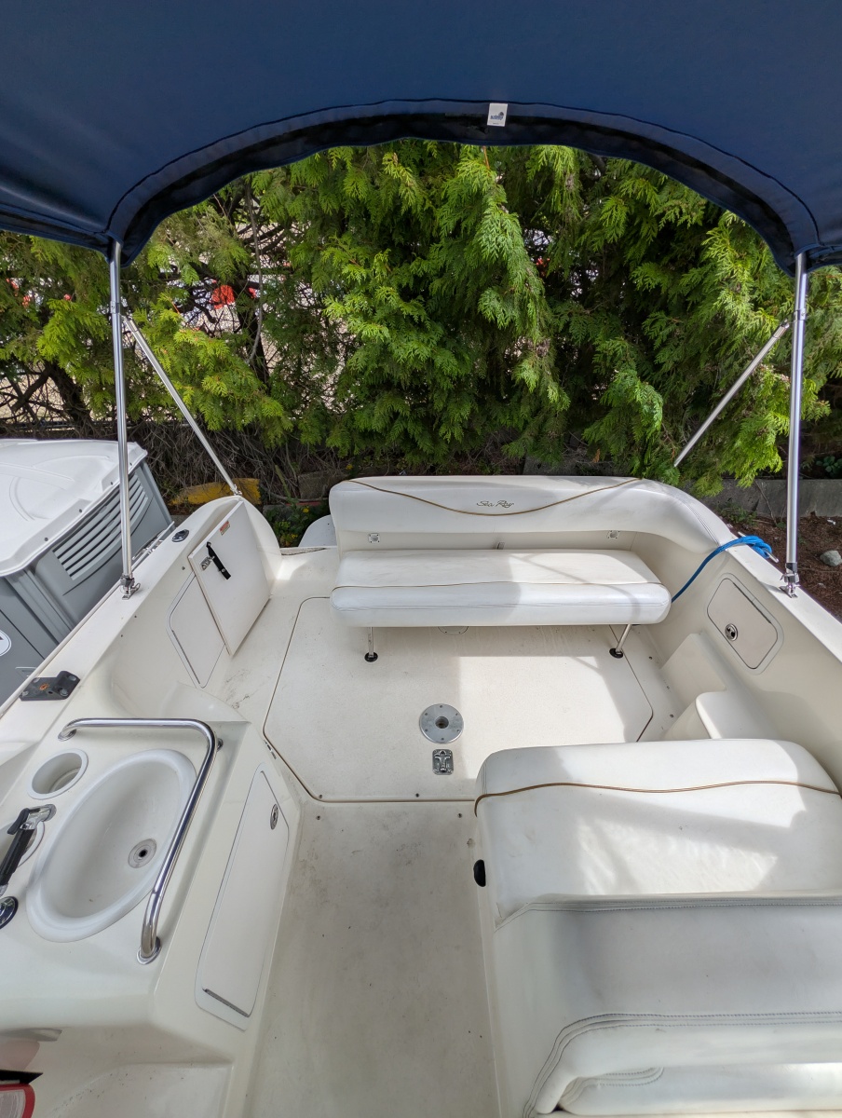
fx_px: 388
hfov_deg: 94.7
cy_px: 559
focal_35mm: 12
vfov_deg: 110.4
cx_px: 421
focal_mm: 2.02
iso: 42
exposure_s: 1/3378
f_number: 1.7
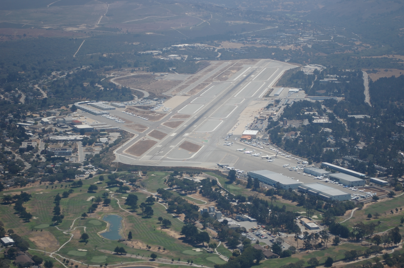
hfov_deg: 23.5
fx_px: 970
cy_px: 128
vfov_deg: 15.8
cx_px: 211
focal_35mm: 87
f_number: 5.6
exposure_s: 1/800
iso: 200
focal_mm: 55
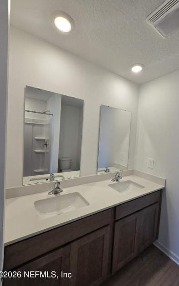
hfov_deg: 78.0
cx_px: 105
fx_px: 109
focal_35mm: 14
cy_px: 143
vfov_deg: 105.3
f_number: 2.2
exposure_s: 1/60
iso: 50
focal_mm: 2.2
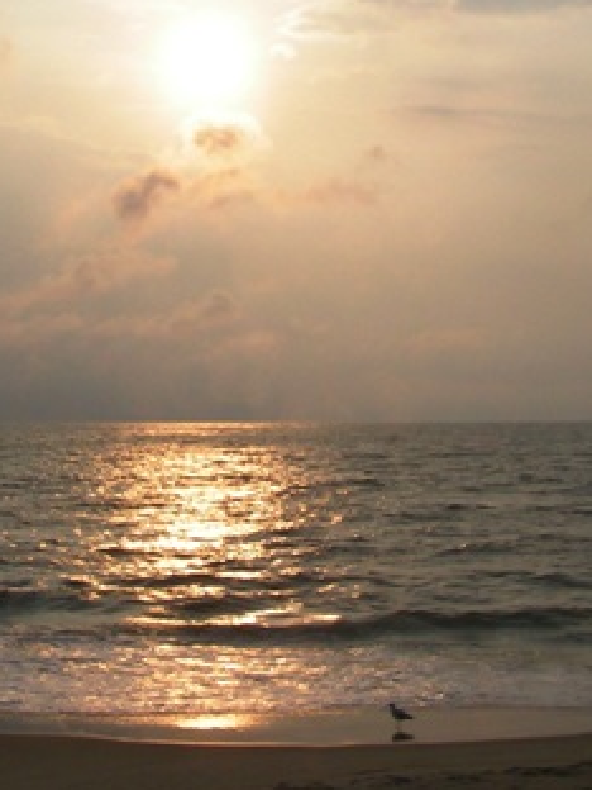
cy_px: 238
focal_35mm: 78
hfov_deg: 18.9
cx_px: 273
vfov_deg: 24.8
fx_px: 1779
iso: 50
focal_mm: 5.8
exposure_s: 1/1000
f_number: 5.6
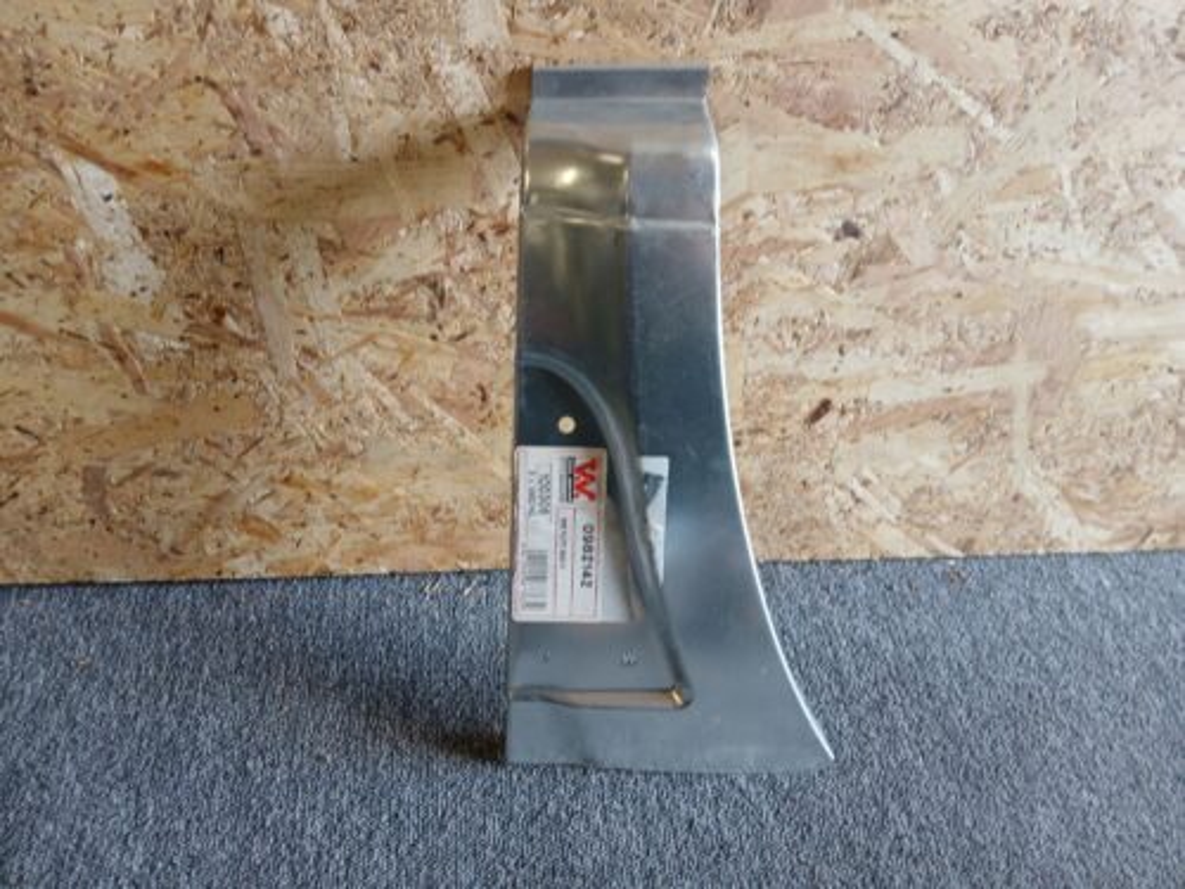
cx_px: 592
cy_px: 444
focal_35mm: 26
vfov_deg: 53.1
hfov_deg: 67.3
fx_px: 890
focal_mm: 3.98
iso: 160
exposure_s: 1/50
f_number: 1.8
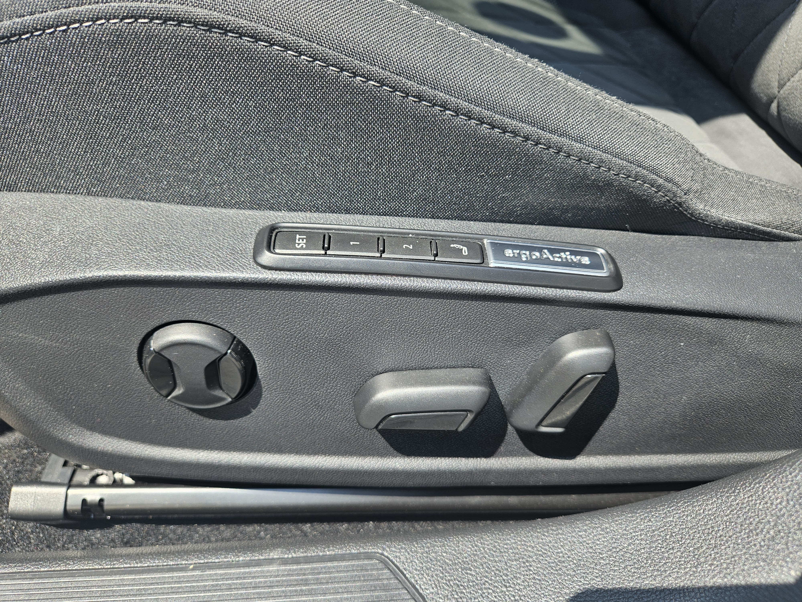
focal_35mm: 23
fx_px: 533
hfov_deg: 73.9
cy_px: 301
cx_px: 401
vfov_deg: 58.9
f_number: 1.8
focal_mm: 5.4
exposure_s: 1/218
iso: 25
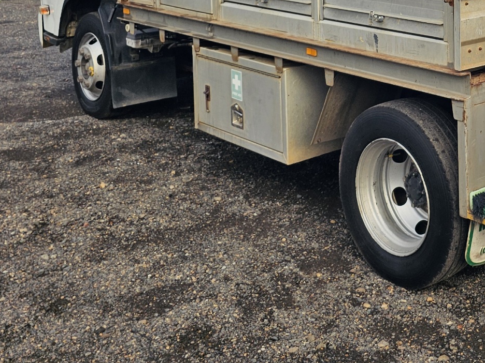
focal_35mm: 59
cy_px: -76
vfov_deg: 22.8
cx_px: 507
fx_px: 827
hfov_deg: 30.0
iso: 10
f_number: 1.7
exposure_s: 1/156
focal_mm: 6.3
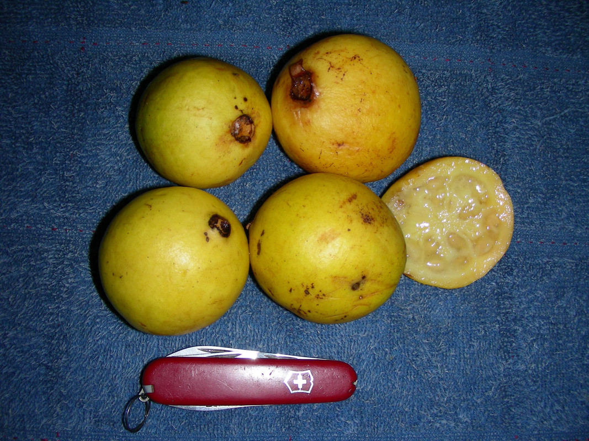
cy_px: 220
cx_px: 294
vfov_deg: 37.7
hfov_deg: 49.0
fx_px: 647
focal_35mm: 38
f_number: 3.5
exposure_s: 1/60.1
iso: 50
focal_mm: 6.3
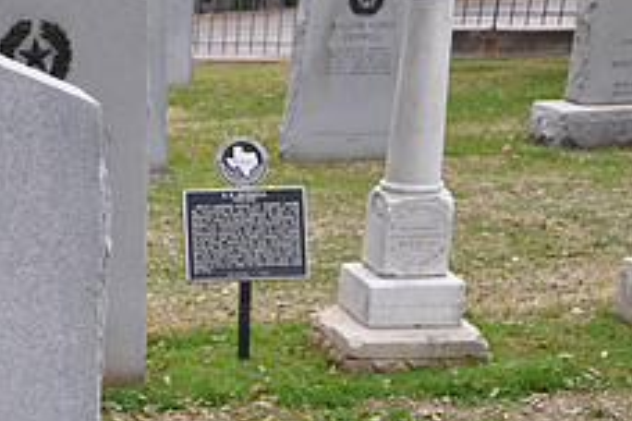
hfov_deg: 19.9
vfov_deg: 14.1
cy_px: 458
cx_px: -158
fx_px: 1672
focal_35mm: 95
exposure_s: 1/125
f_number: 5.6
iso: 400
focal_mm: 25
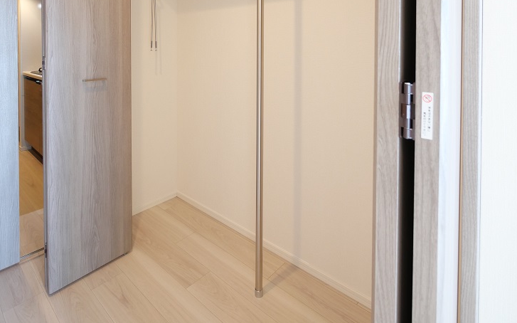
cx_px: 256
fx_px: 282
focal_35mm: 20
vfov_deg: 54.5
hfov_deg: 85.1
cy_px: 53
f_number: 4.5
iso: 640
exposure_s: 1/30
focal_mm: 7
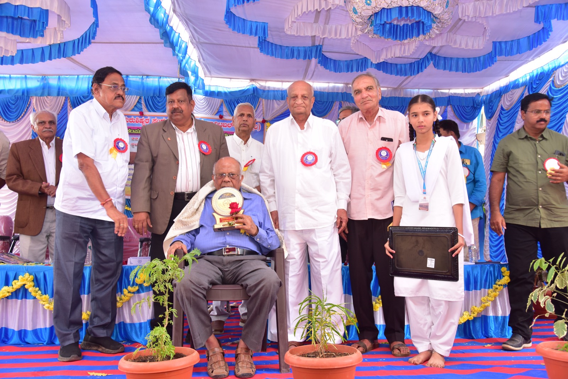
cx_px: 284
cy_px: 190
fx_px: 489
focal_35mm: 31
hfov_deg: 60.3
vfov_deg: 42.4
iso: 800
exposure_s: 1/125
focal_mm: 31
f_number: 5
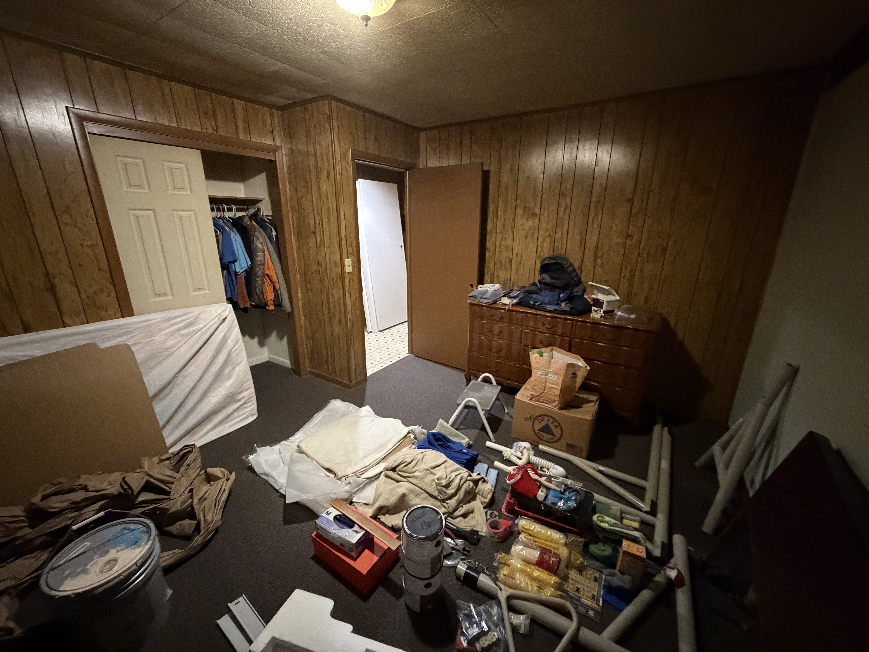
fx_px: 351
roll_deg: -0.2
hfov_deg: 102.1
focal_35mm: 14
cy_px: 326
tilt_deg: -17.2
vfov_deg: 85.7
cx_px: 434
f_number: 2.2
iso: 1250
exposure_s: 1/30
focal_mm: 2.22
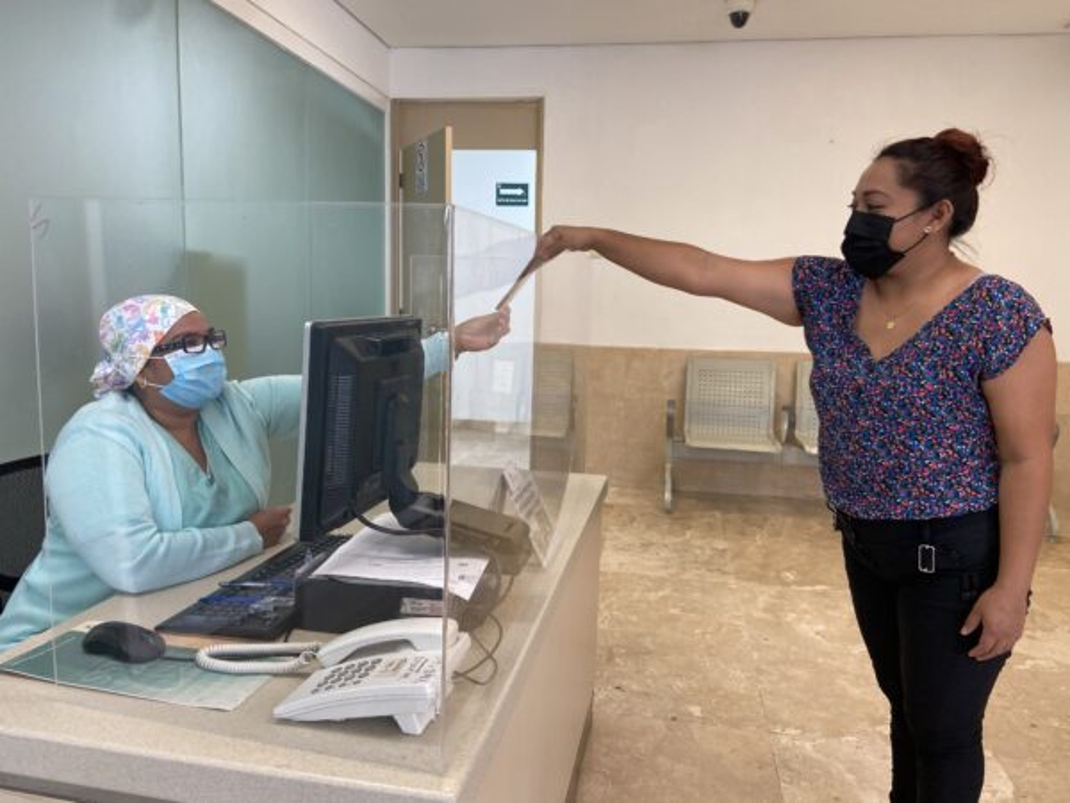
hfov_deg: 67.3
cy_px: 402
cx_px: 535
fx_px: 804
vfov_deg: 53.1
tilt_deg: -8.6
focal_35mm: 26
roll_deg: -2.5
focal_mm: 4.25
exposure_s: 1/120
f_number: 1.8
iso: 100
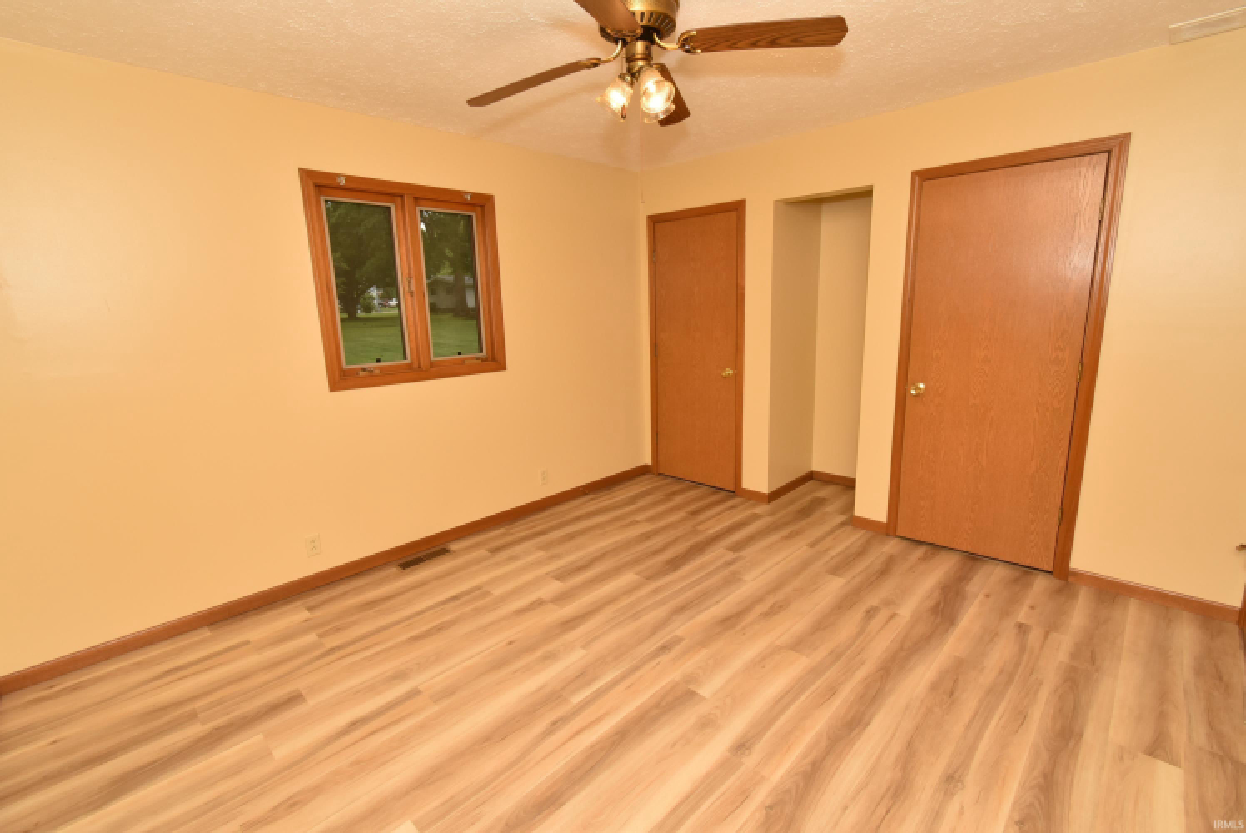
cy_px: 416
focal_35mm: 15
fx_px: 520
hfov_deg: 100.3
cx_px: 623
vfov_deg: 77.4
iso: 400
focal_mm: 10
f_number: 10
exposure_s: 1/100
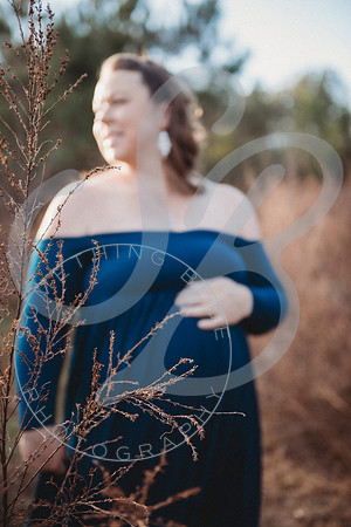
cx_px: 176
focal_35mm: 50
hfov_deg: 27.0
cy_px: 264
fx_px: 731
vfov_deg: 39.6
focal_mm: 50
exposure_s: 1/160
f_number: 2.8
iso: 100
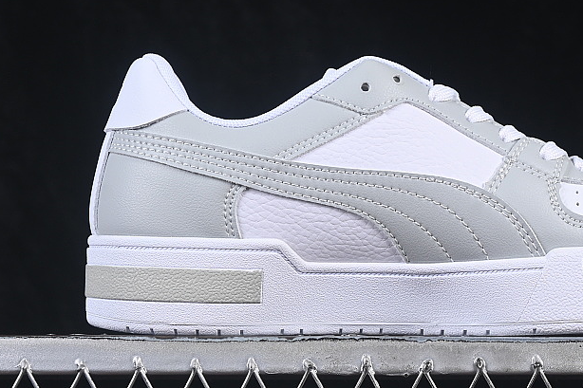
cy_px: 124
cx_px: 424
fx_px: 2137
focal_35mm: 132
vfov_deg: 10.4
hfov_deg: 15.5
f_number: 8
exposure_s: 1/80
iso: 160
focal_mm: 50
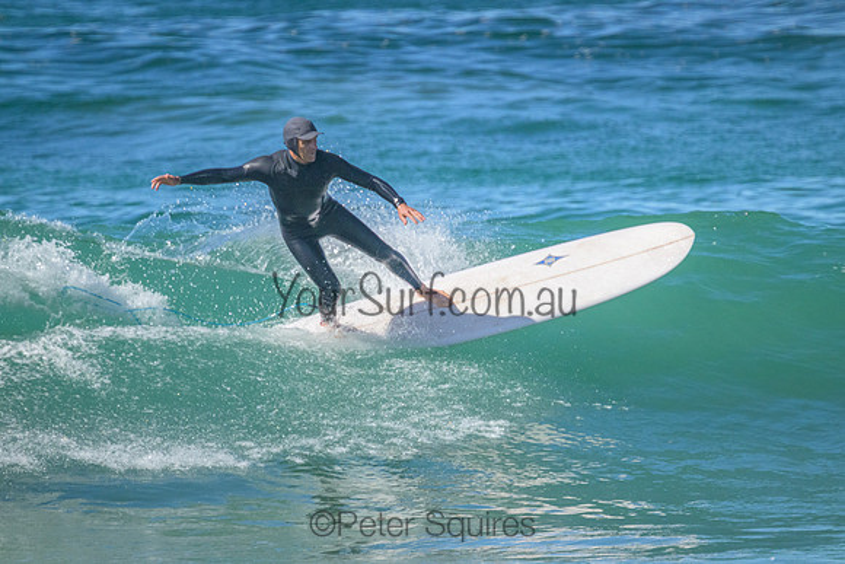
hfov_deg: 2.6
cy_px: 282
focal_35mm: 800
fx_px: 18781
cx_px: 422
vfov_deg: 1.7
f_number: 11
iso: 3600
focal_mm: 800
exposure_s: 1/2000
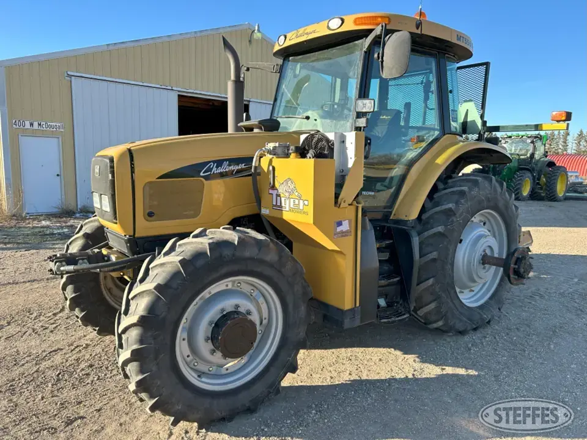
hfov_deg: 67.3
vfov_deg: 53.1
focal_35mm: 26
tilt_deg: -6.8
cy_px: 220
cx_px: 294
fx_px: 441
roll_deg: -1.1
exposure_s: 1/924
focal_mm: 5.7
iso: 50
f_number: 1.5
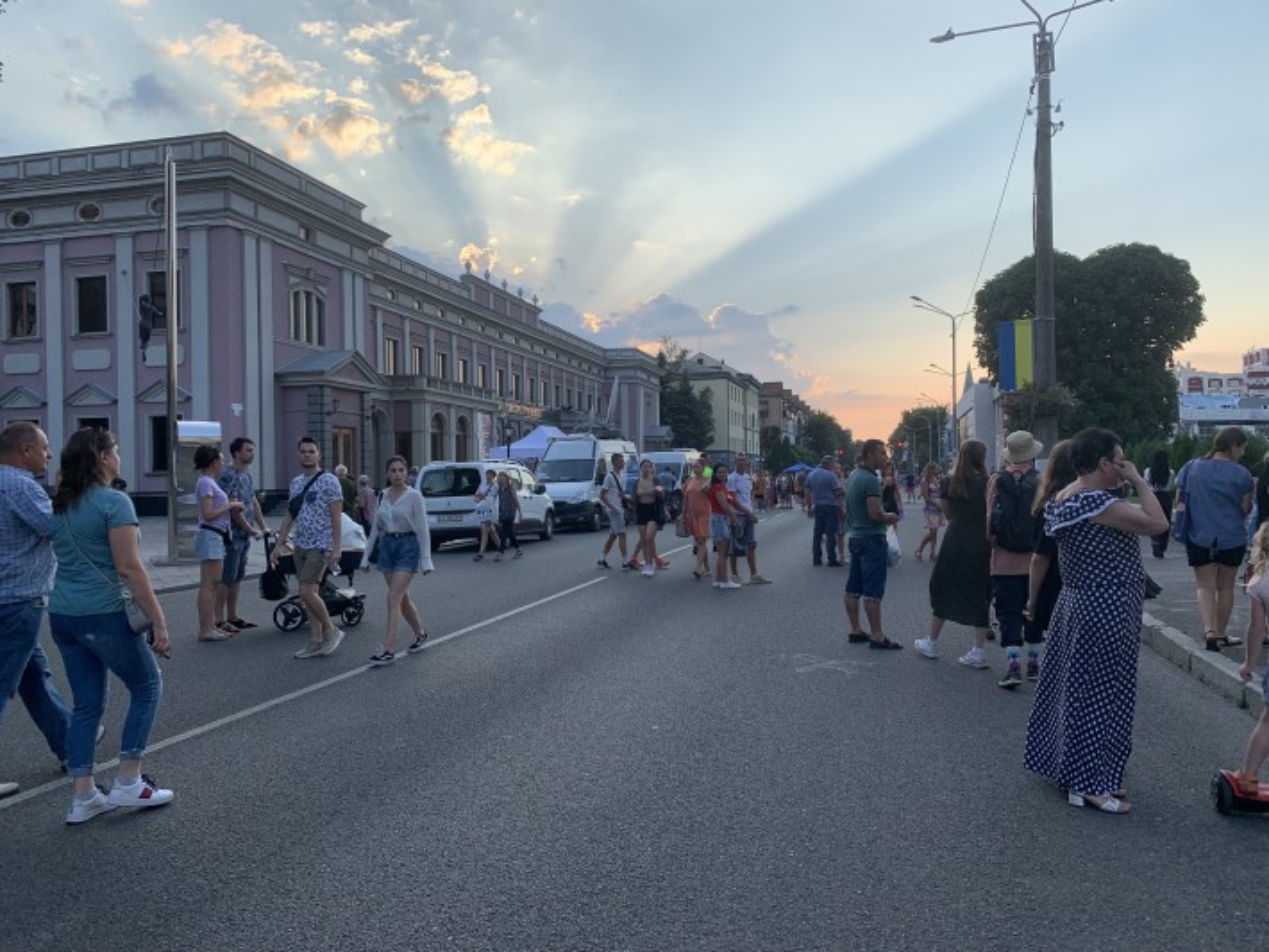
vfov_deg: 53.1
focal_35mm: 26
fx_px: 953
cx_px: 634
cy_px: 476
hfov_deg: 67.3
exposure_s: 1/673
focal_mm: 4.25
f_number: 1.8
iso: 25
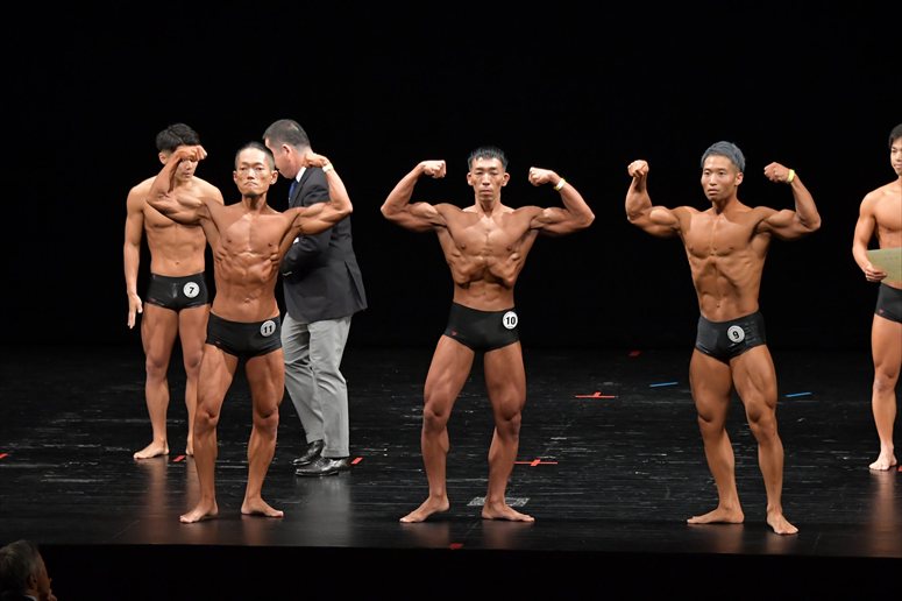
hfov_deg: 11.2
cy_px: 300
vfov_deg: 7.5
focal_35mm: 183
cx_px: 451
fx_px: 4583
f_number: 5.6
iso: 3200
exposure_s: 1/400
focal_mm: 122
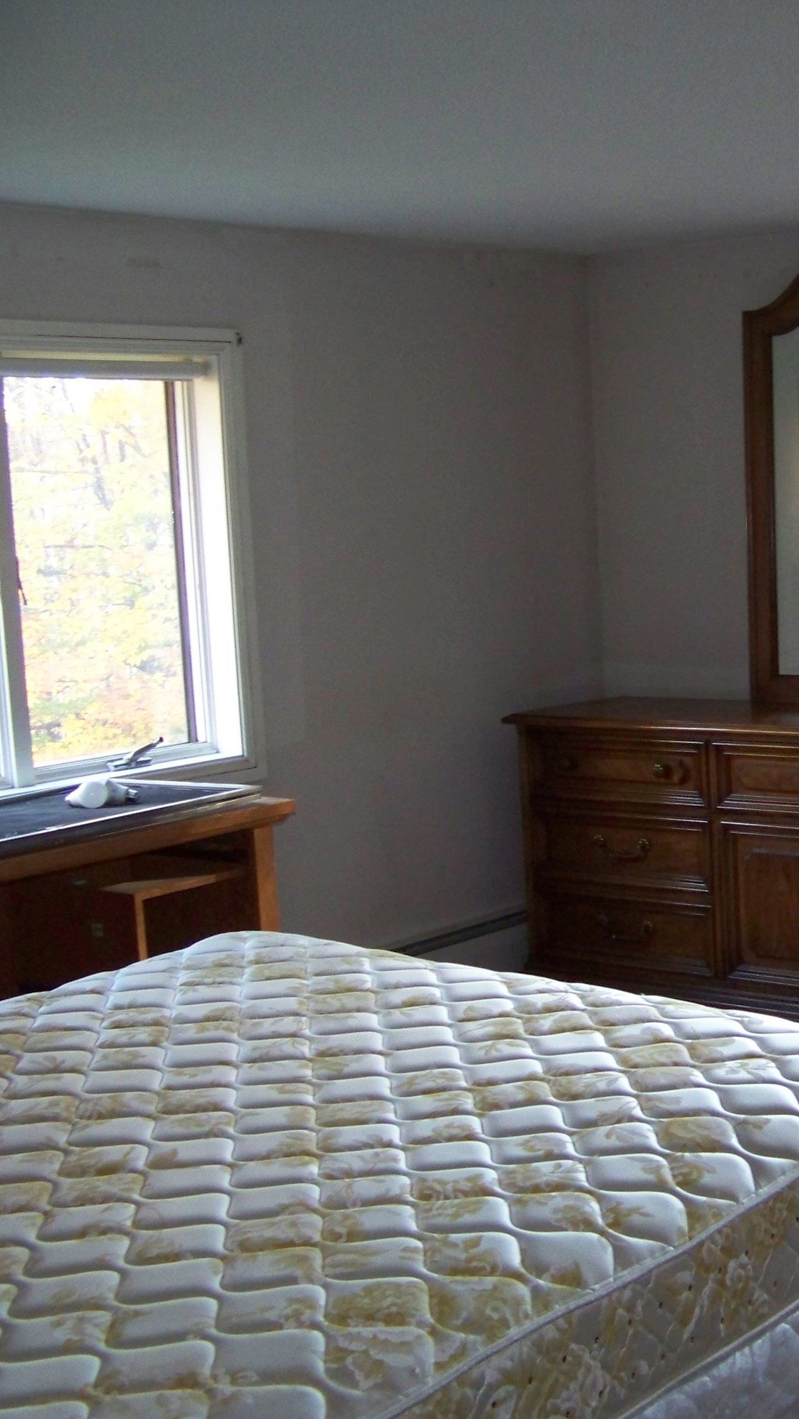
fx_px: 1996
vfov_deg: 39.2
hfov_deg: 21.8
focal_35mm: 53
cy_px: 717
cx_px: 800
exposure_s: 1/30
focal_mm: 5.85
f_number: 2.8
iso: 200
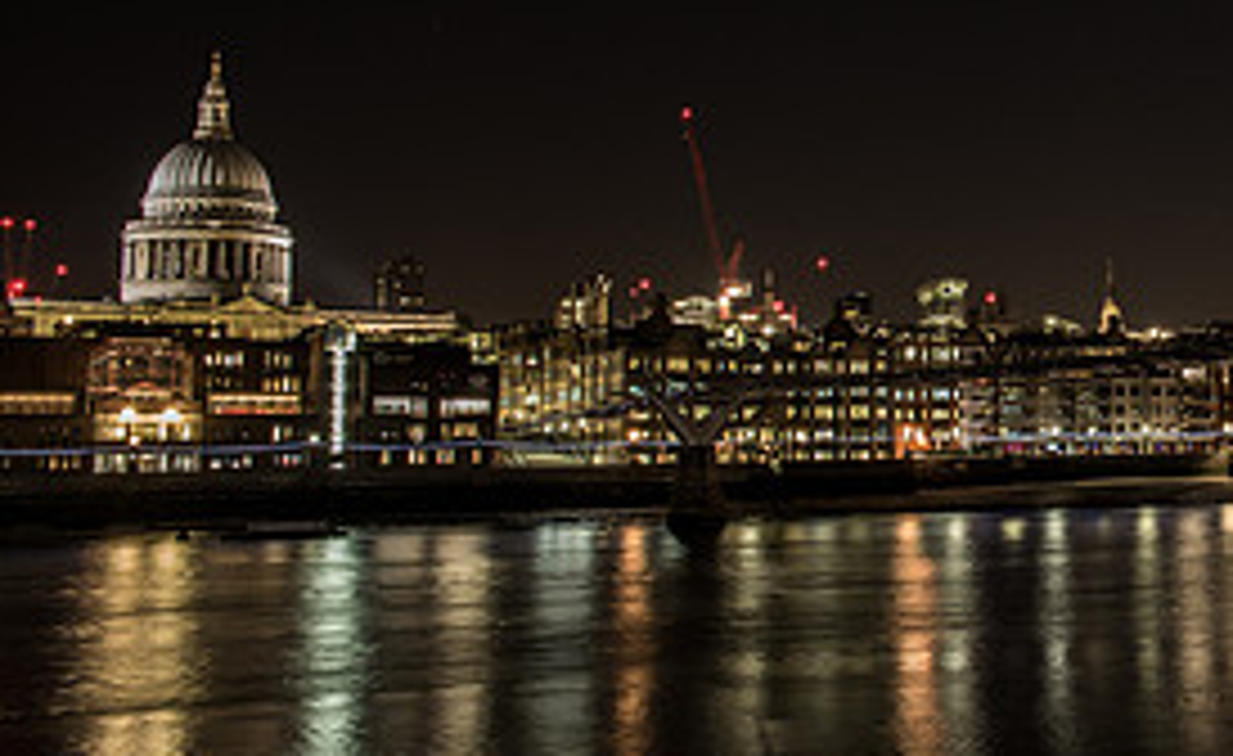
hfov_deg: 35.0
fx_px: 1738
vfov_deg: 24.4
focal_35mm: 52
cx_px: 1264
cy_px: 253
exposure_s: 8
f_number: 14
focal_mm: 24
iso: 500
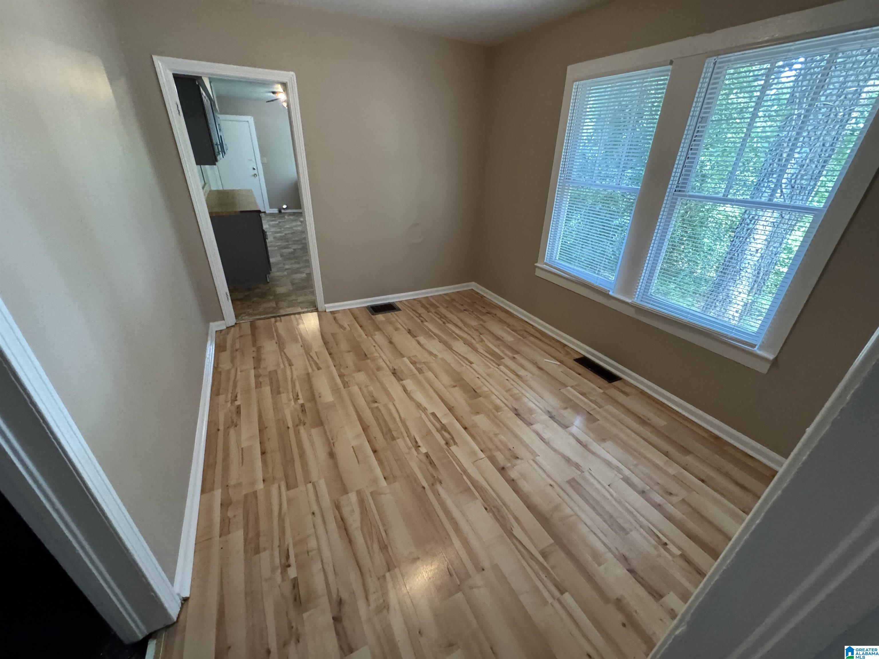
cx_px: 440
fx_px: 356
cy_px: 330
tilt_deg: -26.8
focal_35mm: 14
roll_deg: -1.5
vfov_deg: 85.7
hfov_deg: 102.1
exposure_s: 1/60
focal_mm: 2.22
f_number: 2.2
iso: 640
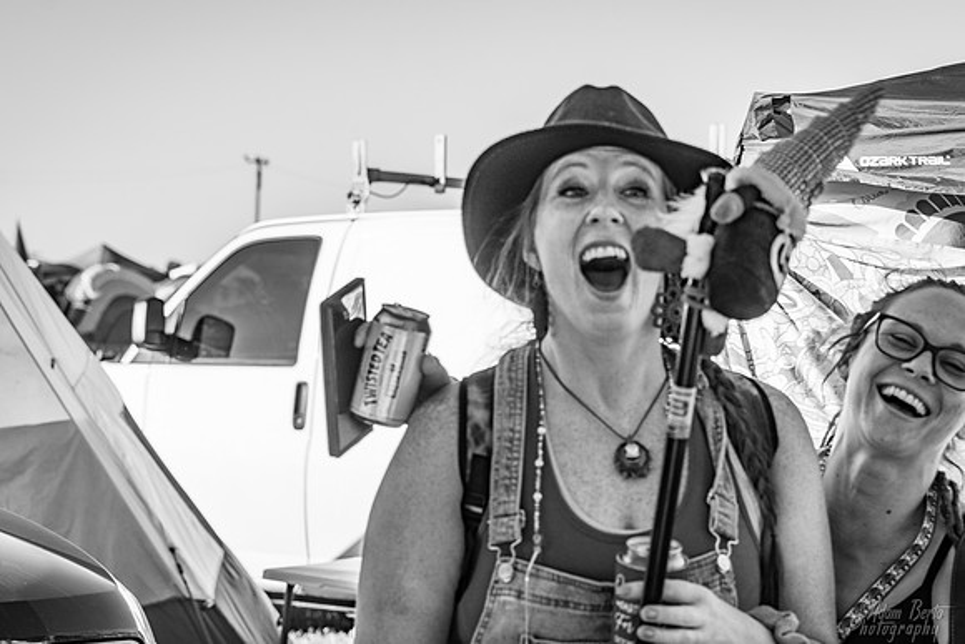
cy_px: 322
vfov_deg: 12.2
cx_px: 482
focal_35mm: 112
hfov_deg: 18.3
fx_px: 3003
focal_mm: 75
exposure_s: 1/250
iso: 125
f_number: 6.3
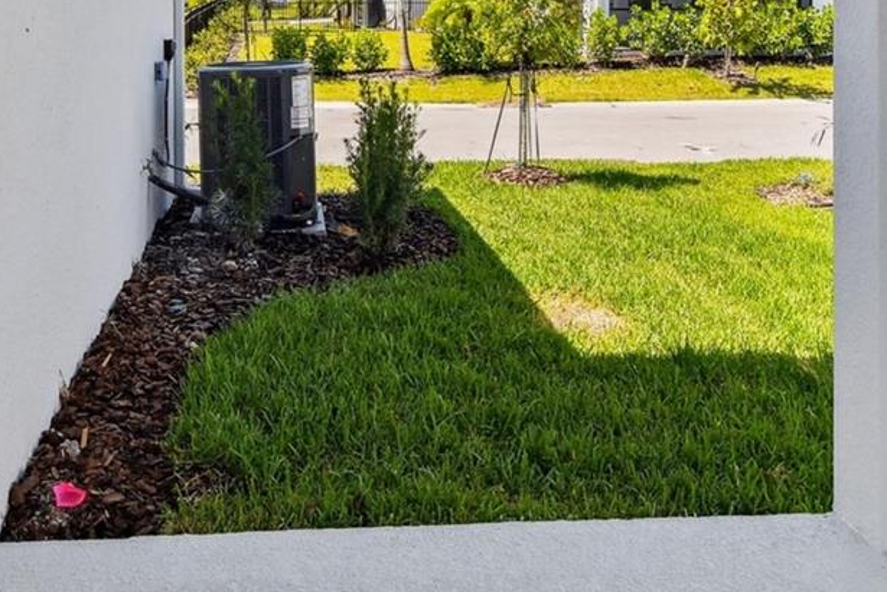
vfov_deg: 32.0
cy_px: 22
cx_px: 362
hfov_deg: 49.3
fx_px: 961
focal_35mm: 39
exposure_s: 1/800
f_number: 7.1
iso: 100
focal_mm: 10
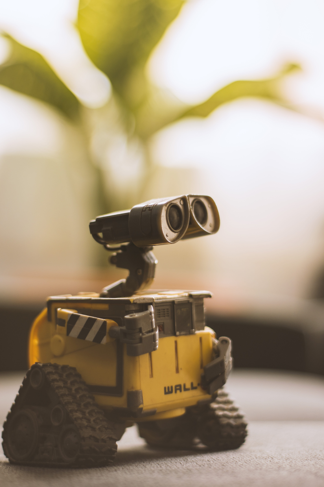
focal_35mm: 75
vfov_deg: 27.0
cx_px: 162
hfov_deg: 18.2
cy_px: 244
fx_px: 1012
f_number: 1.8
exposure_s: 1/80
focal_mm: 50
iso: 125
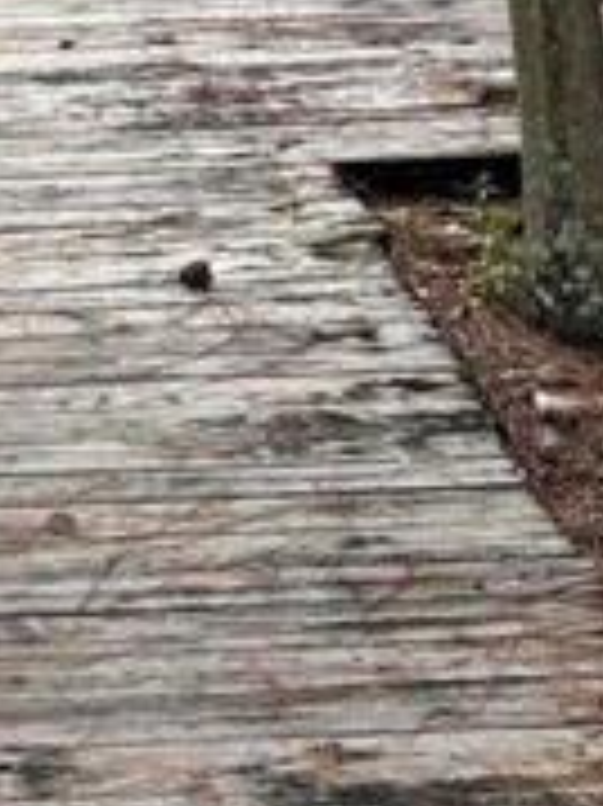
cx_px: -297
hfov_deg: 8.3
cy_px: -599
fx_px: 4046
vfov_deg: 10.7
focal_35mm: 174
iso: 50
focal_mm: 5.96
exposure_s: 1/477
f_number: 1.6
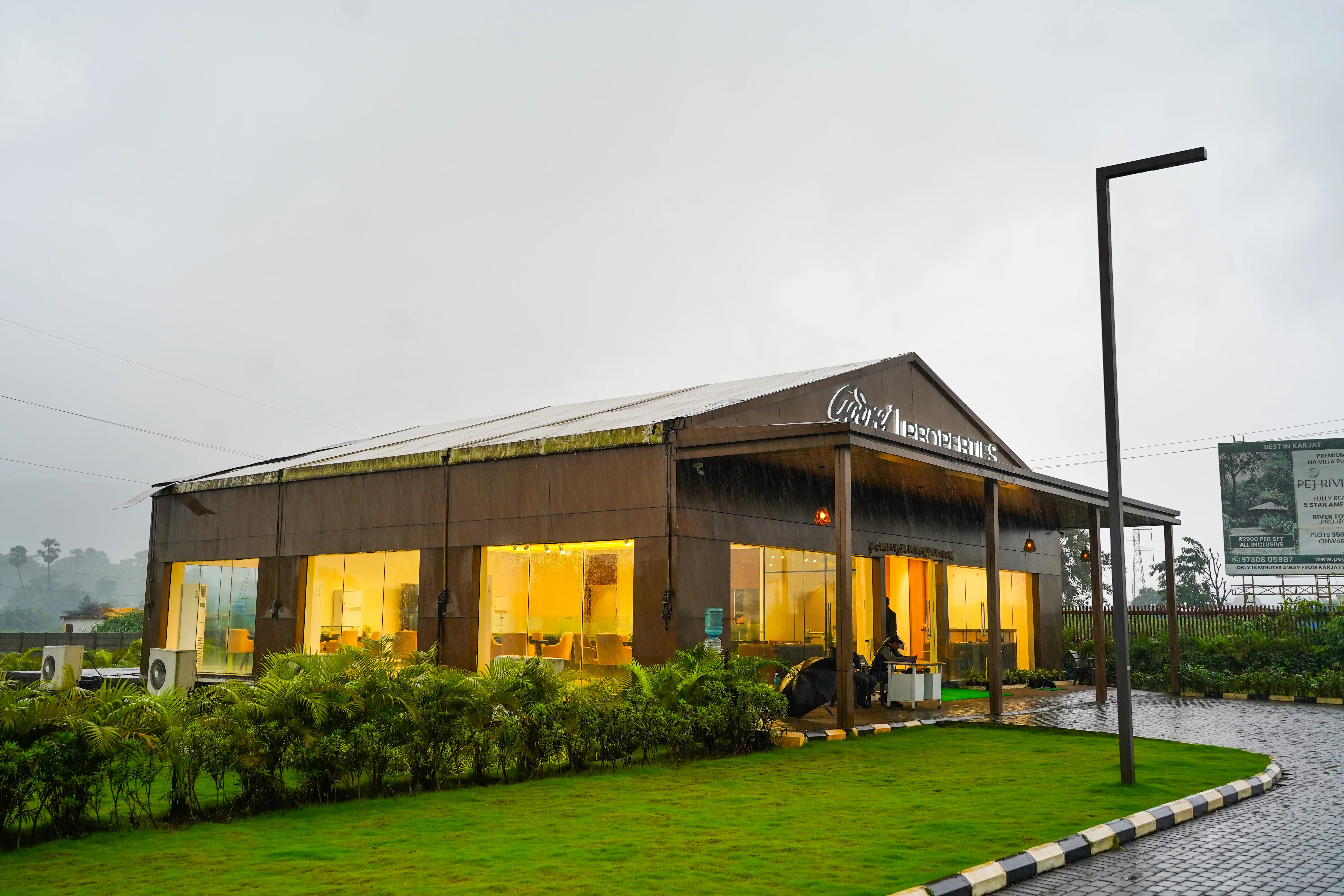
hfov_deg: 57.2
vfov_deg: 40.0
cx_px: 672
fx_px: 1232
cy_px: 448
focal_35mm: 33
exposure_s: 1/80
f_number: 4
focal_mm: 33
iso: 400
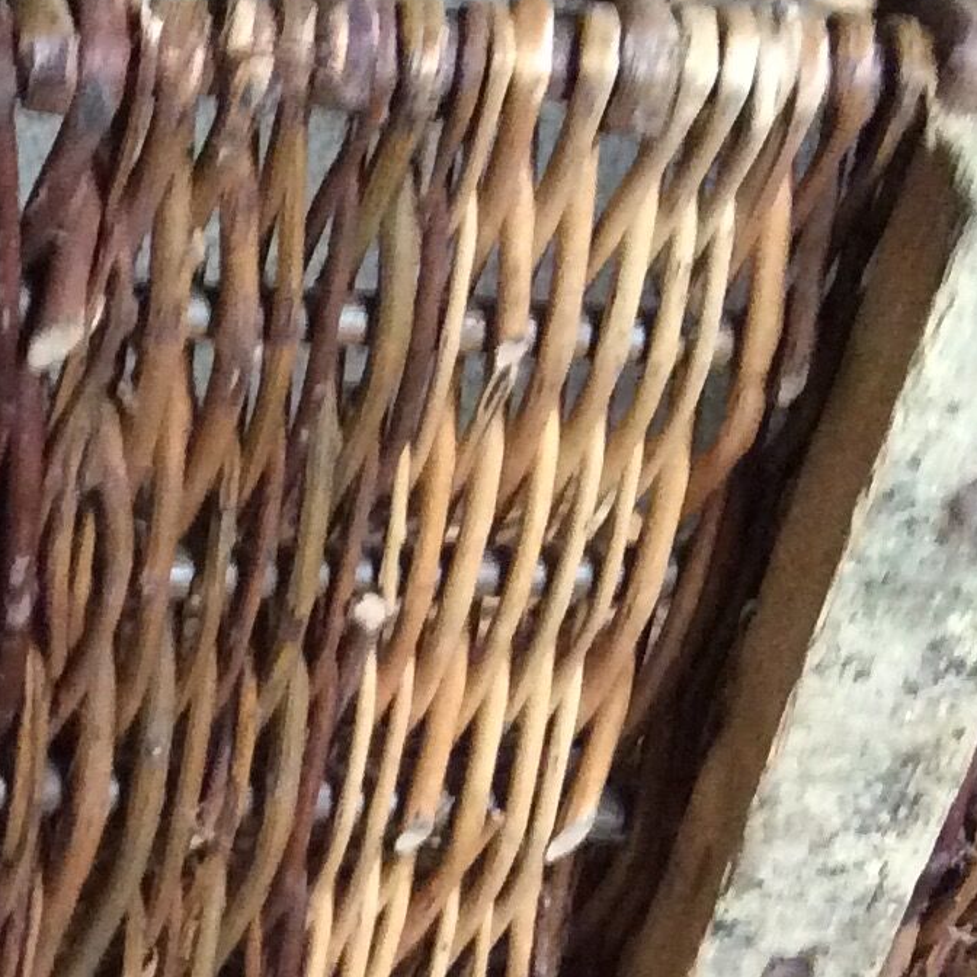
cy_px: 781
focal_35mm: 109
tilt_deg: -36.8
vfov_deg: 15.9
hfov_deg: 15.1
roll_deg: -1.0
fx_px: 3481
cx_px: -355
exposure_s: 1/17
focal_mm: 3.3
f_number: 2.4
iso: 400
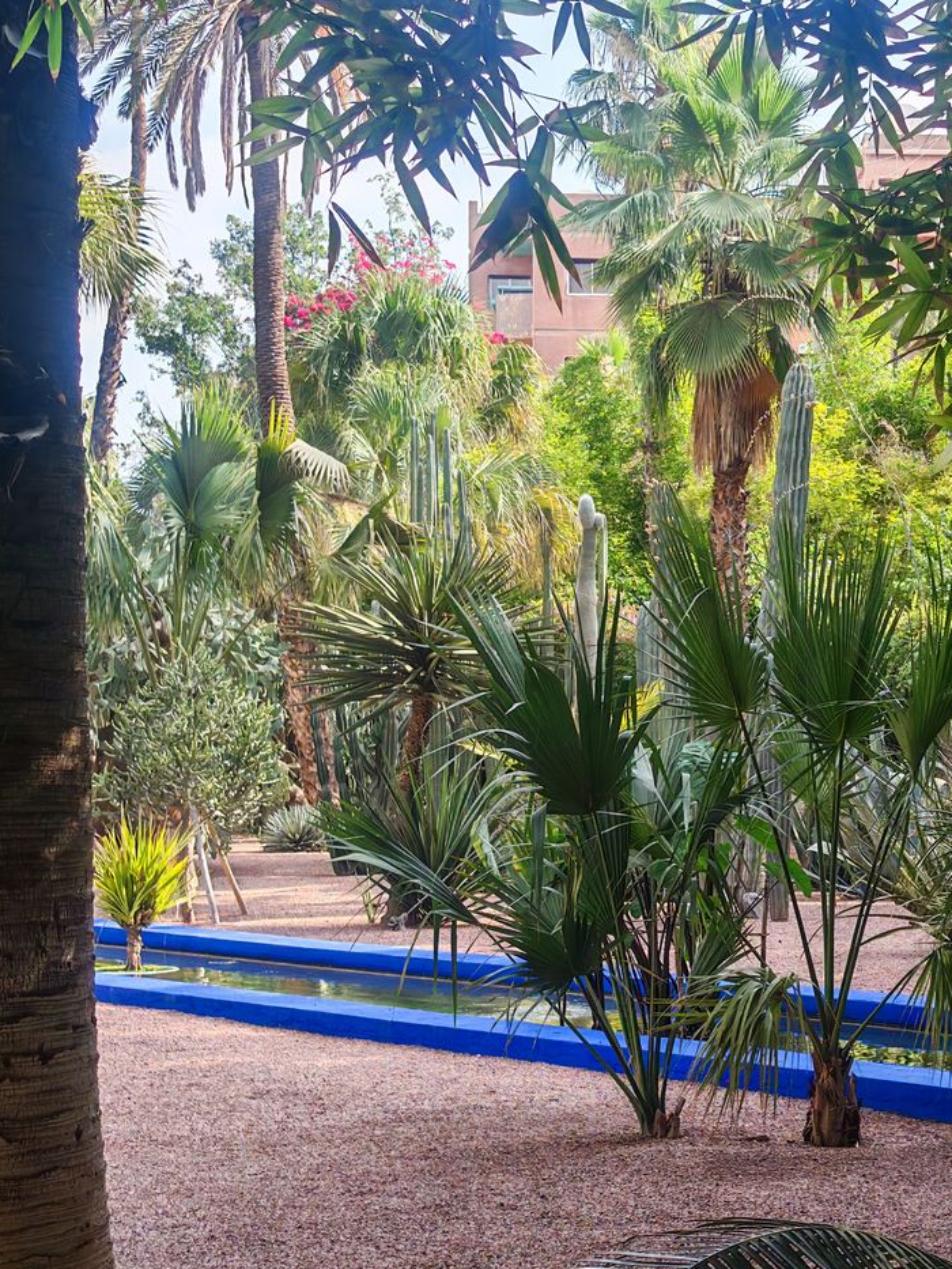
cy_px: 710
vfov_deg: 27.0
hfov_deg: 20.1
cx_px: 817
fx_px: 2640
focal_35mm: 72
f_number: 2
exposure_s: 1/980
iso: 50
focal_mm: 6.83
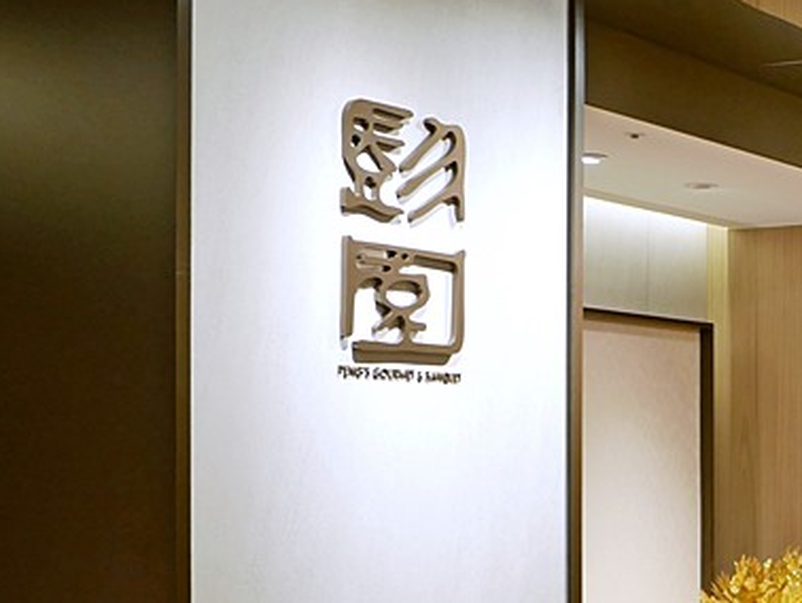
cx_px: 1054
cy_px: 468
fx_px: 1716
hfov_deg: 23.2
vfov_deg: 19.7
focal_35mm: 74
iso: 400
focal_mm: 14
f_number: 2.5
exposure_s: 1/60
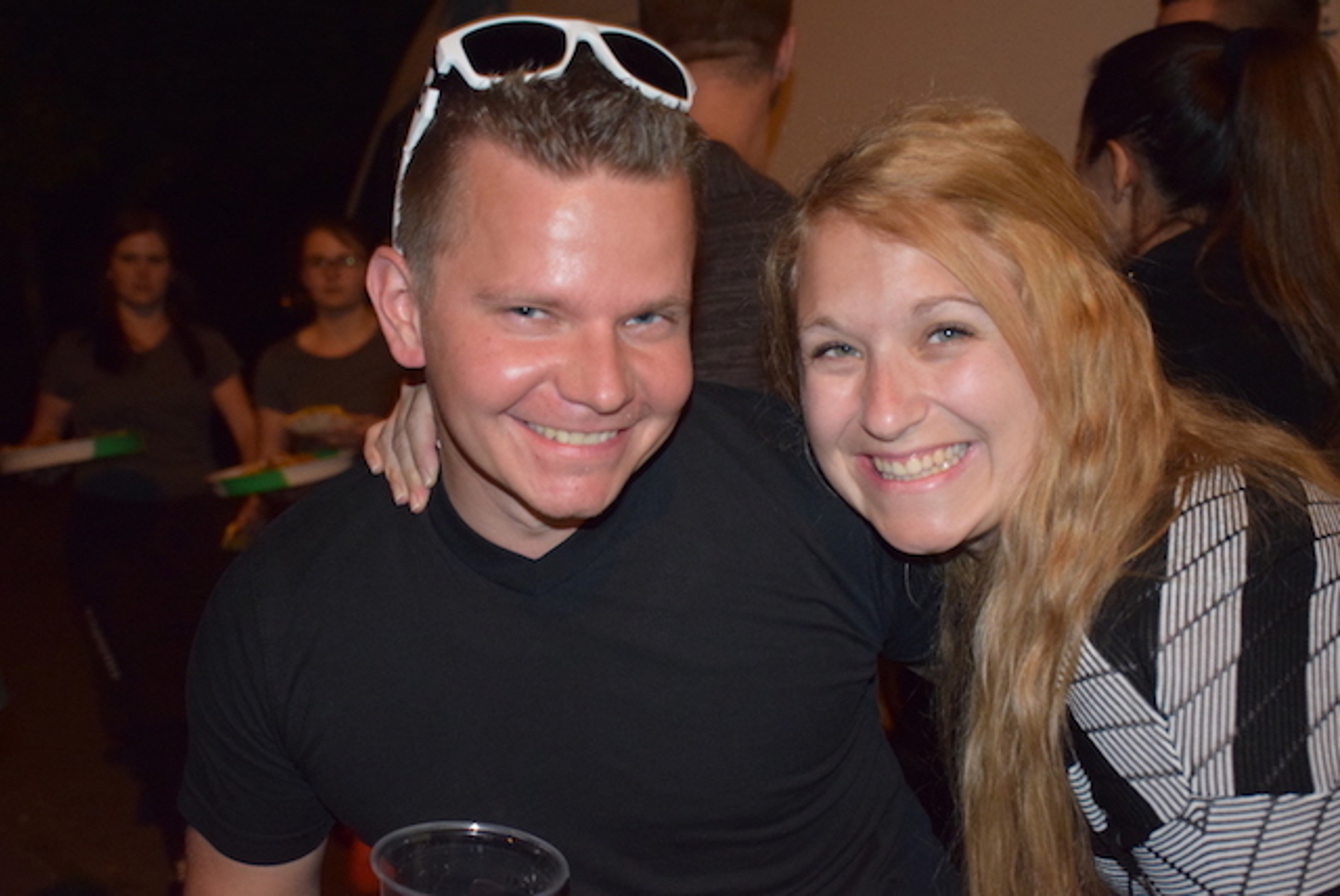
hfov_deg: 41.1
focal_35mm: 48
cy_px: 448
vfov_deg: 28.1
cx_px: 670
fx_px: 1788
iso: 2800
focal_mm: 32
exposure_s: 1/60
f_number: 4
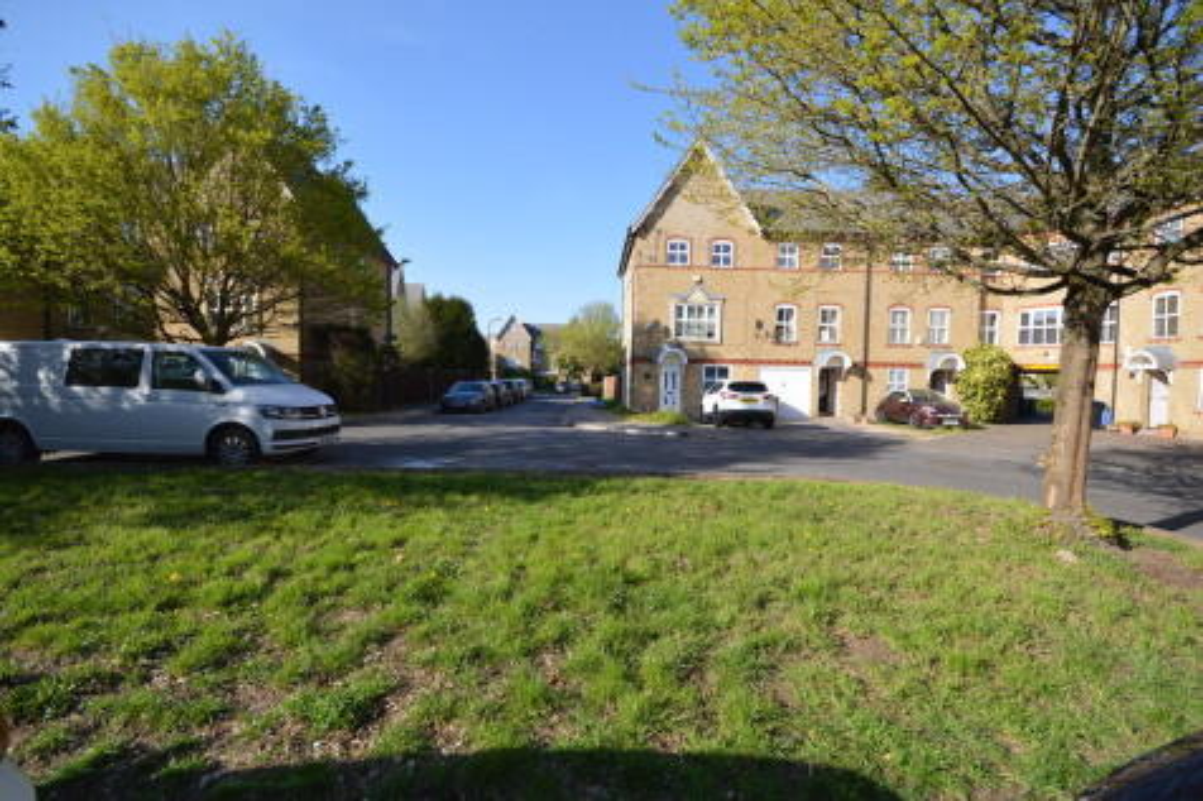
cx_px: 602
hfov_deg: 100.4
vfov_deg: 77.3
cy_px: 400
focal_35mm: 15
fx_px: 501
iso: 100
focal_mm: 10
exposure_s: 1/160
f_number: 6.3
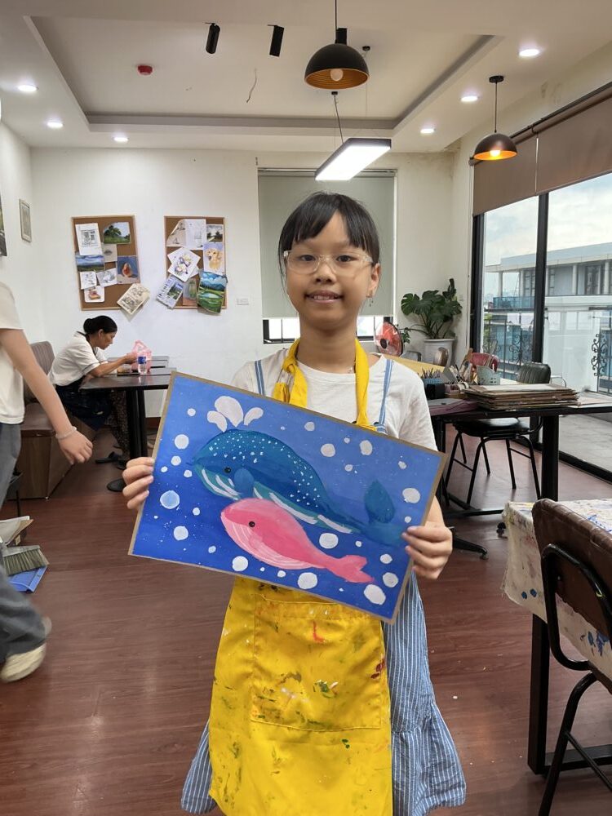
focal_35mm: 29
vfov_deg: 61.7
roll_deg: +0.6
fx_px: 684
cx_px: 306
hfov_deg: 48.2
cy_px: 408
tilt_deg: -8.6
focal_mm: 3
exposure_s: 1/50
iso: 40
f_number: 1.8
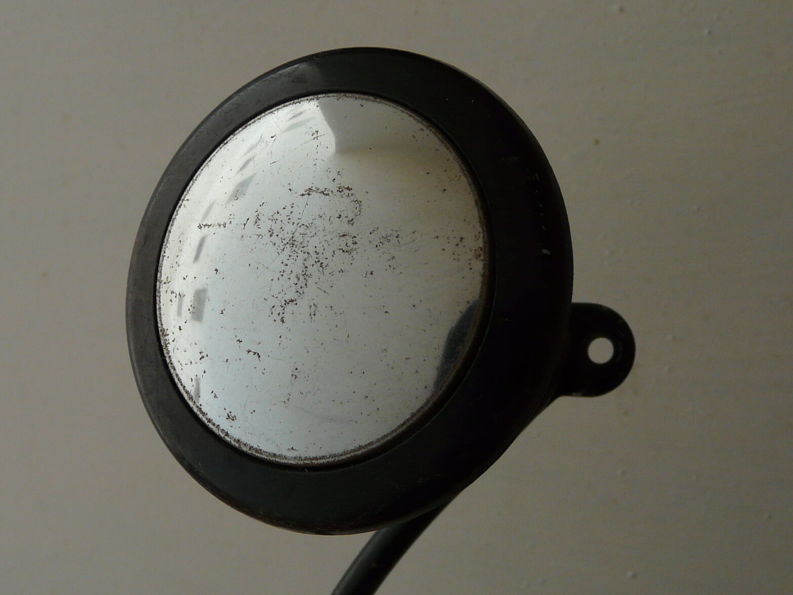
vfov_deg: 30.9
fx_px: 1077
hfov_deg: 40.4
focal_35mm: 47
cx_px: 389
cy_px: 300
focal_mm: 4.7
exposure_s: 1/60
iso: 100
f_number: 2.8
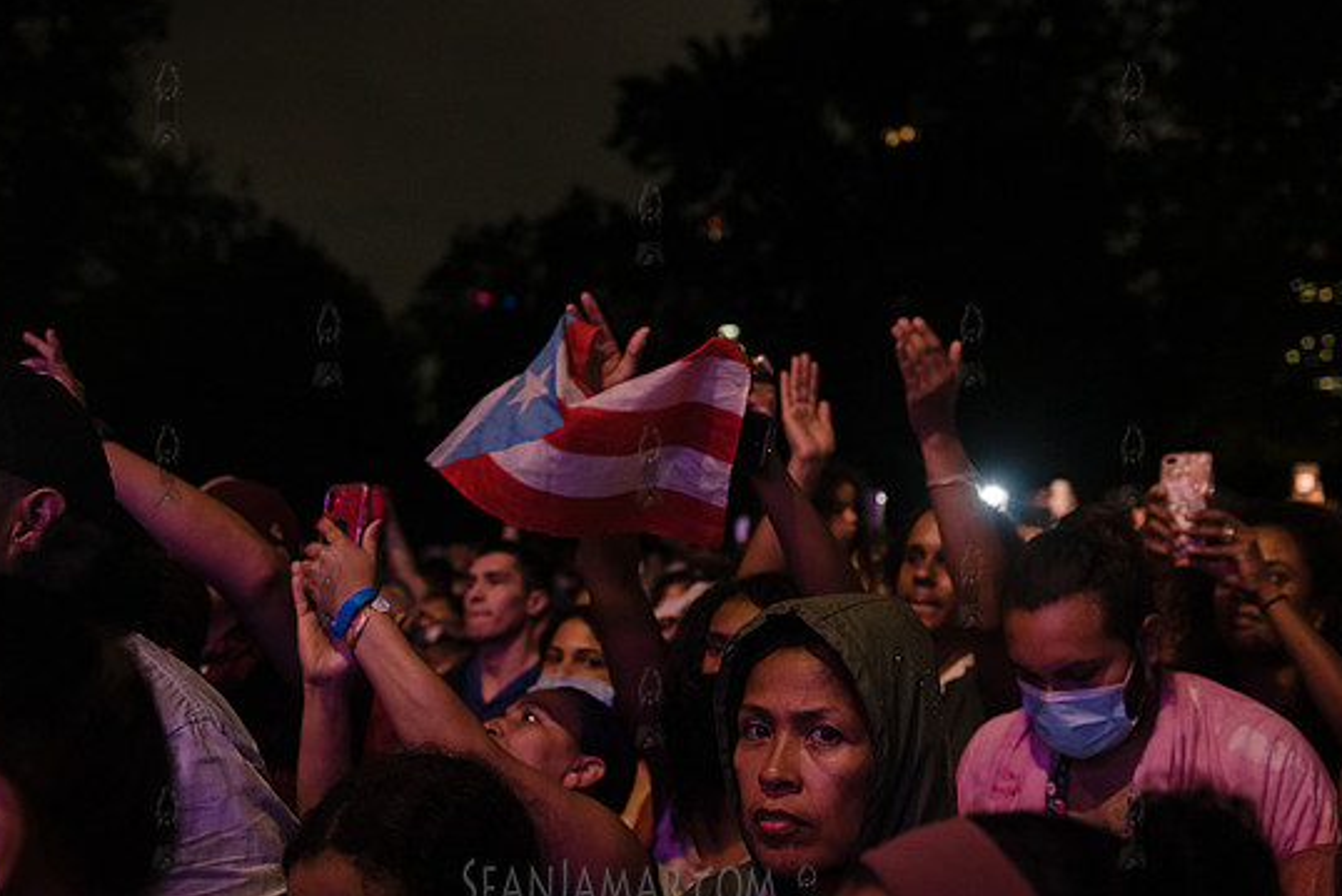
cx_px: 649
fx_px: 1529
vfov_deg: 32.6
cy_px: 463
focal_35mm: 41
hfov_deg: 47.4
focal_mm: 38
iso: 3200
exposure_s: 1/100
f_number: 3.5
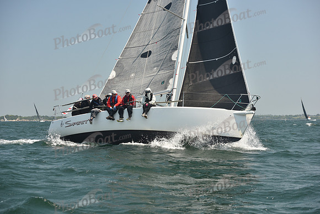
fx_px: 622
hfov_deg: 28.8
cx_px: 160
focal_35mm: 70
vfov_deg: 19.5
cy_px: 107
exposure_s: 1/640
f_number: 5
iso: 250
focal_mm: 70
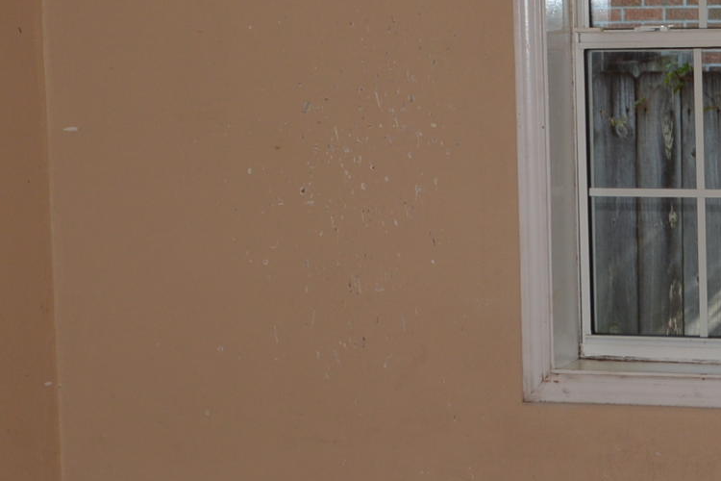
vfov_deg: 12.7
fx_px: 2163
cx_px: 719
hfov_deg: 18.4
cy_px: 268
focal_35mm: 108
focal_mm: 18
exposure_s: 1/200
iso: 100
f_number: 3.5
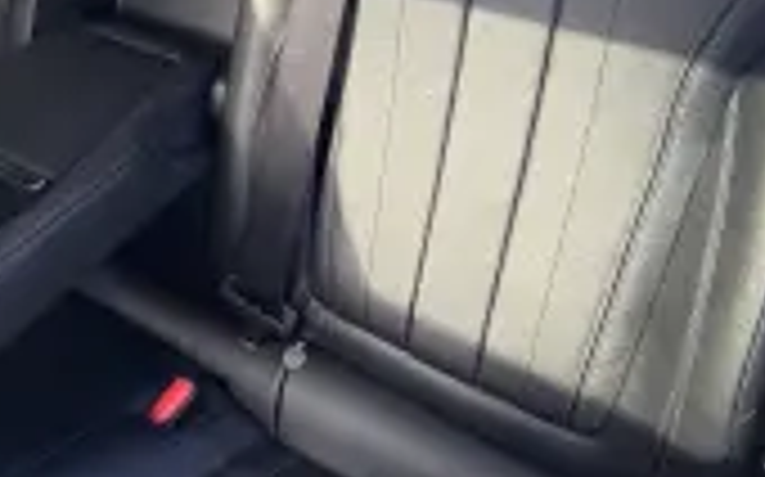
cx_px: 252
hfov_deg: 37.1
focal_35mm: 54
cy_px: -81
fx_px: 1125
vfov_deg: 22.3
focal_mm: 6.76
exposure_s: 1/121
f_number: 1.78
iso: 125
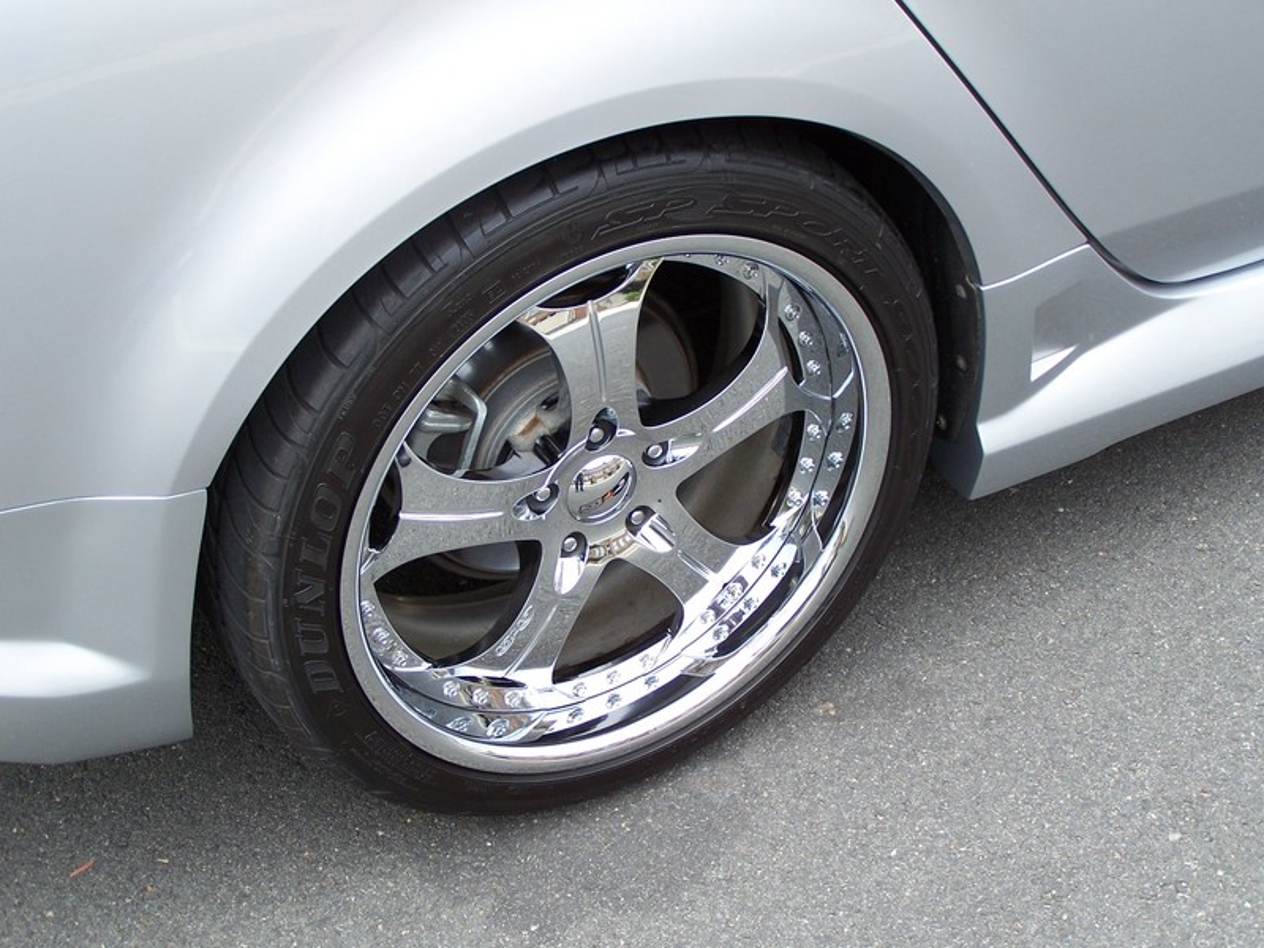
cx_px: 632
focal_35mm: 59
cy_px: 474
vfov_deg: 24.8
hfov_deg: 32.7
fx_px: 2154
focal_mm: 9.8
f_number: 3.1
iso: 80
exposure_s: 1/320
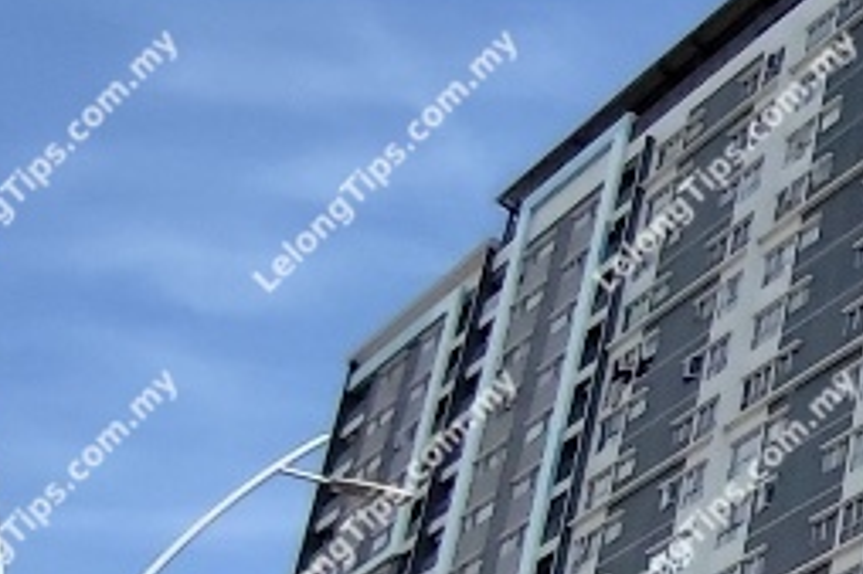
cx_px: 1165
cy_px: 448
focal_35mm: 76
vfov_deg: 17.8
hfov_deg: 23.2
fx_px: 1821
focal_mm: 1.65
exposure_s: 1/1486
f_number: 2.2
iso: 50
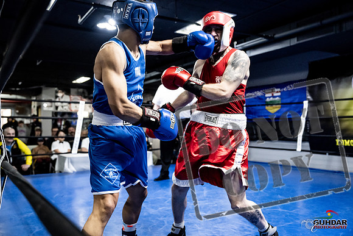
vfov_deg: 38.9
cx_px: 176
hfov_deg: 55.8
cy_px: 118
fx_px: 333
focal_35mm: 34
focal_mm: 34
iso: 8000
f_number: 2.8
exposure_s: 1/1000
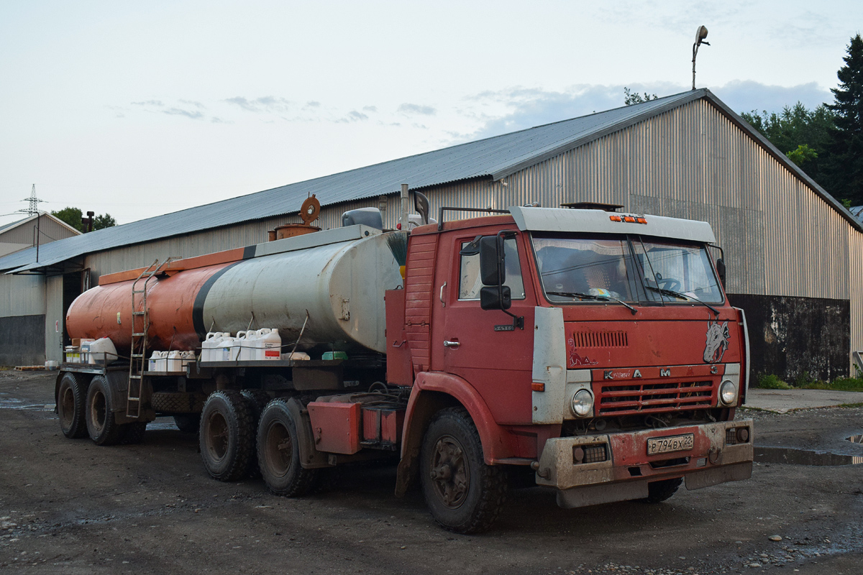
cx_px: 432
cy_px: 288
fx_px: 899
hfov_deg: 51.3
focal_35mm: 38
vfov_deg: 35.5
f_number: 5.6
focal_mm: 25
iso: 800
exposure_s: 1/60
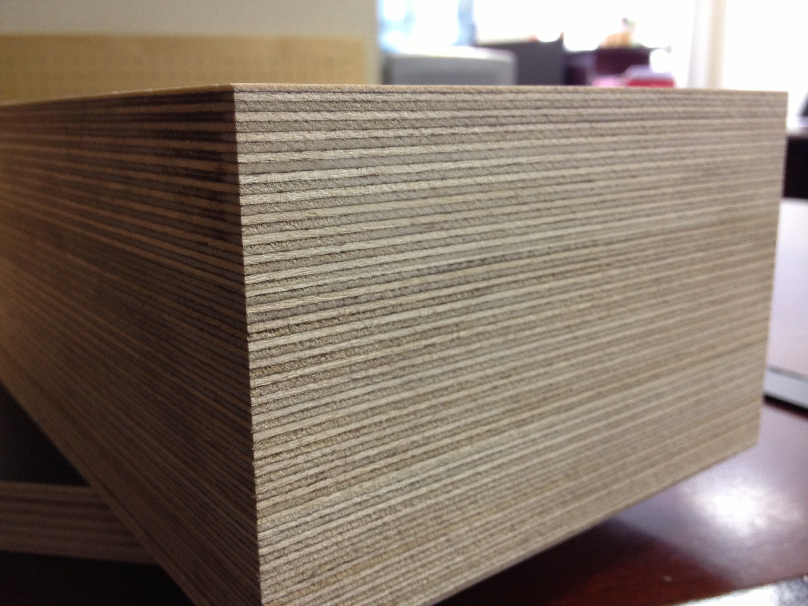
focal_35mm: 35
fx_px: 817
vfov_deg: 40.7
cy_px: 303
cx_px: 404
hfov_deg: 52.6
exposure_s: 1/20
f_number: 2.4
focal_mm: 4.28
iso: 125
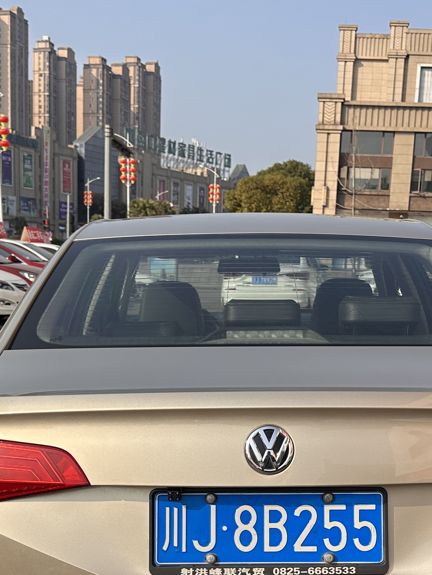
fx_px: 899
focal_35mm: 54
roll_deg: -2.6
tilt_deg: -10.8
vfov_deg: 34.9
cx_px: 256
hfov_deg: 27.0
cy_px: 421
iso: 80
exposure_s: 1/3155
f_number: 1.78
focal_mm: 6.86
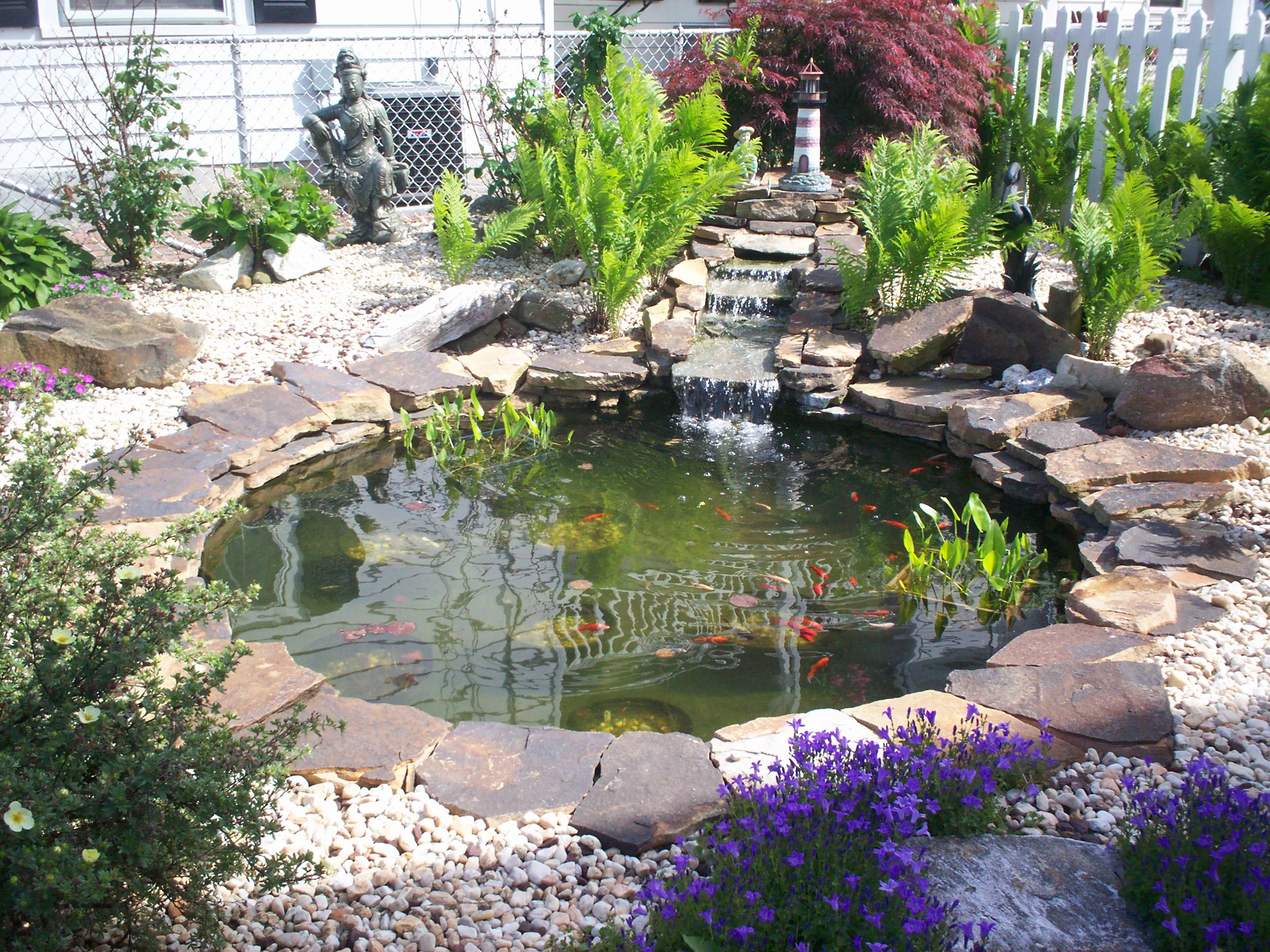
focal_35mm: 36
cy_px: 476
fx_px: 1321
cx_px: 635
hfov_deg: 51.4
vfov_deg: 39.7
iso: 100
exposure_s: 1/265
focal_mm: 6
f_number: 4.5
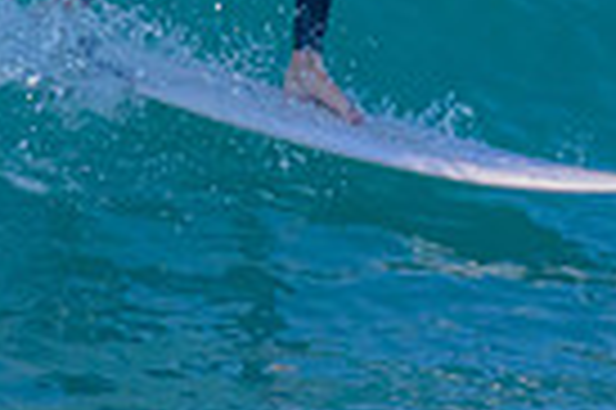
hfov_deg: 0.6
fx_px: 59800
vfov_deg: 0.4
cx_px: 715
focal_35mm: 3499
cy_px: -282
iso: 2200
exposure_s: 1/2000
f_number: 11
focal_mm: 800
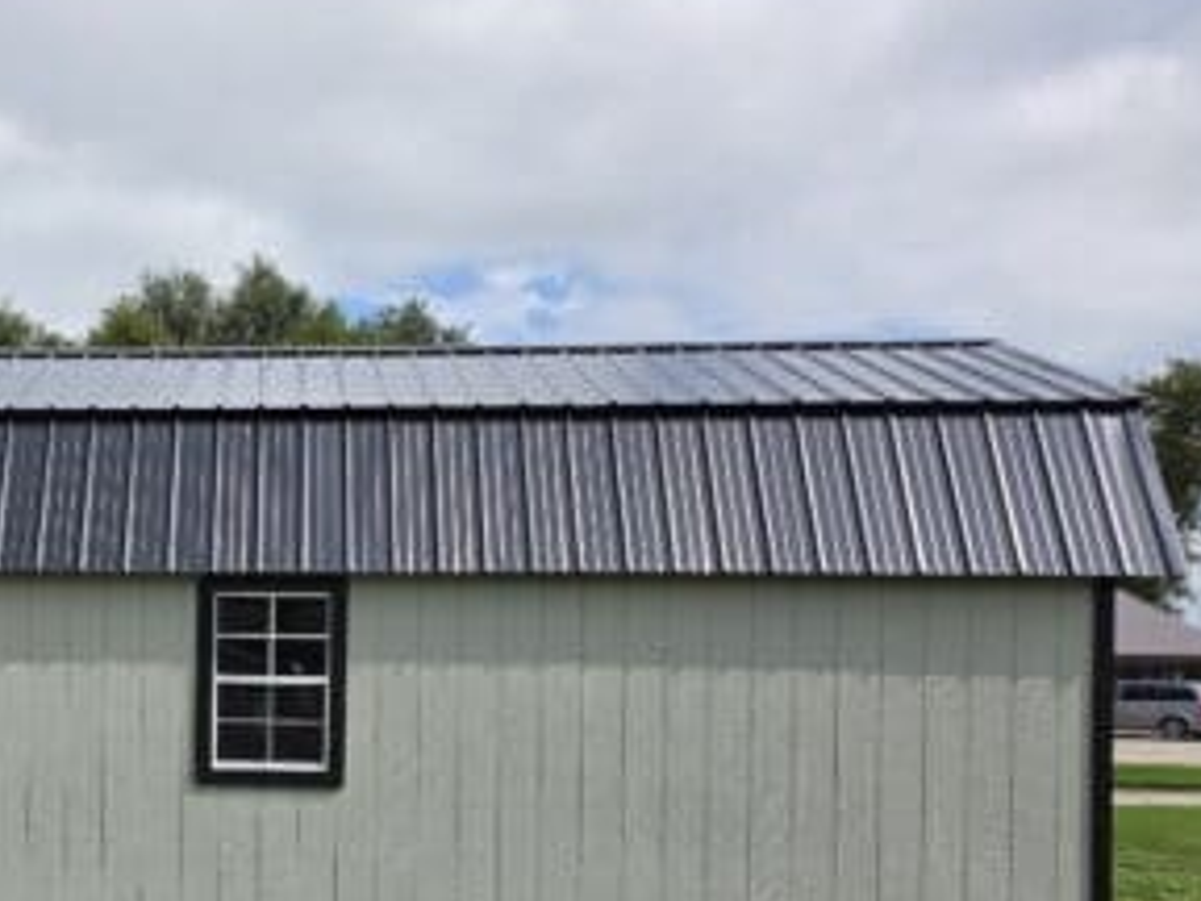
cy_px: 680
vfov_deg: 29.8
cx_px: 100
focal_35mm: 48
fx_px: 1665
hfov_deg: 36.9
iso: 80
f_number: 1.8
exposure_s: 1/4993
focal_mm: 5.4
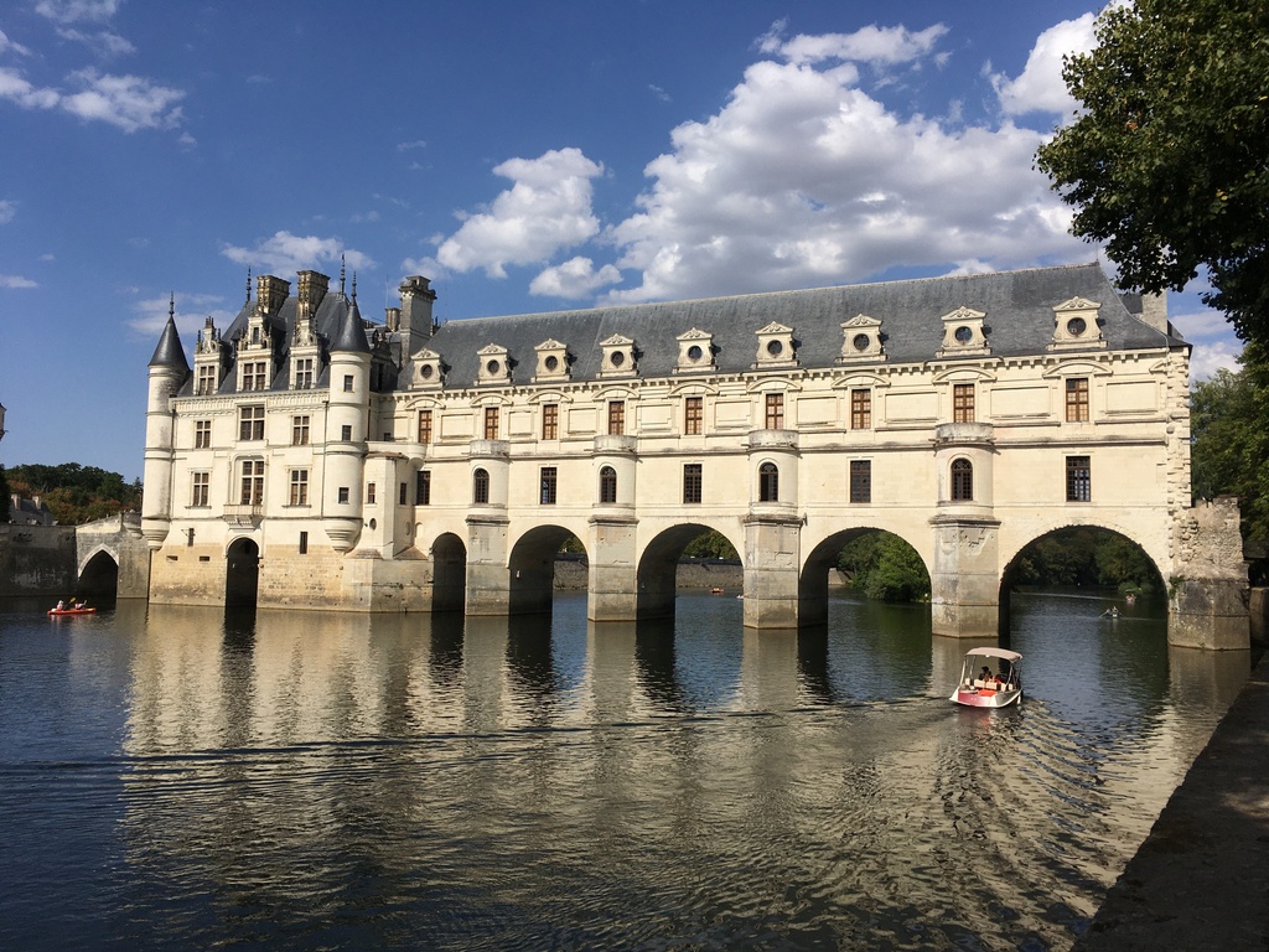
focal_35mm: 29
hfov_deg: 61.7
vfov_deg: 48.2
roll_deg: -2.0
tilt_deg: +4.4
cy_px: 476
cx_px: 634
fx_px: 1063
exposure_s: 1/3663
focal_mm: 4.15
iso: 25
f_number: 2.2
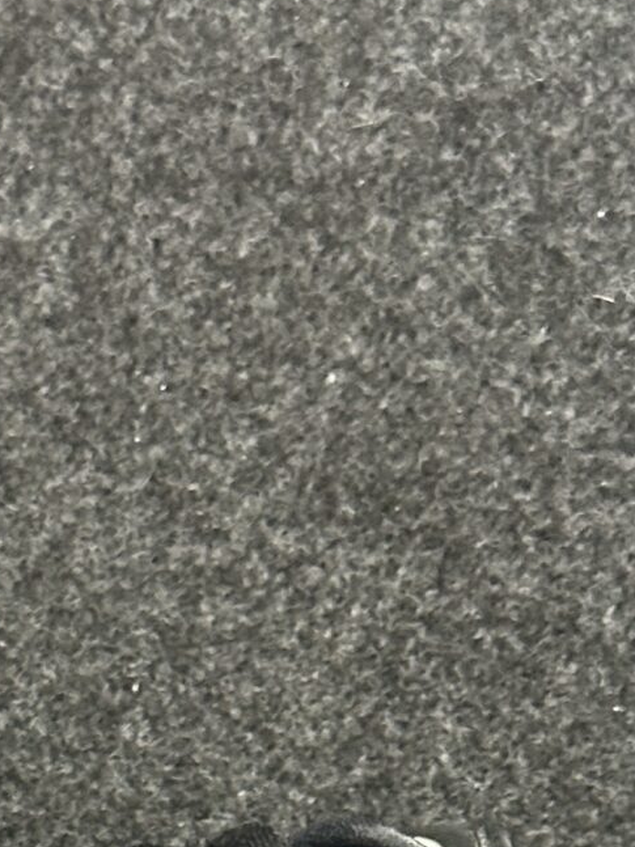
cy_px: 1614
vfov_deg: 9.8
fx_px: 4649
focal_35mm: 190
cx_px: -140
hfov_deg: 7.7
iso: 500
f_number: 1.78
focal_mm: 6.86
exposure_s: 1/33
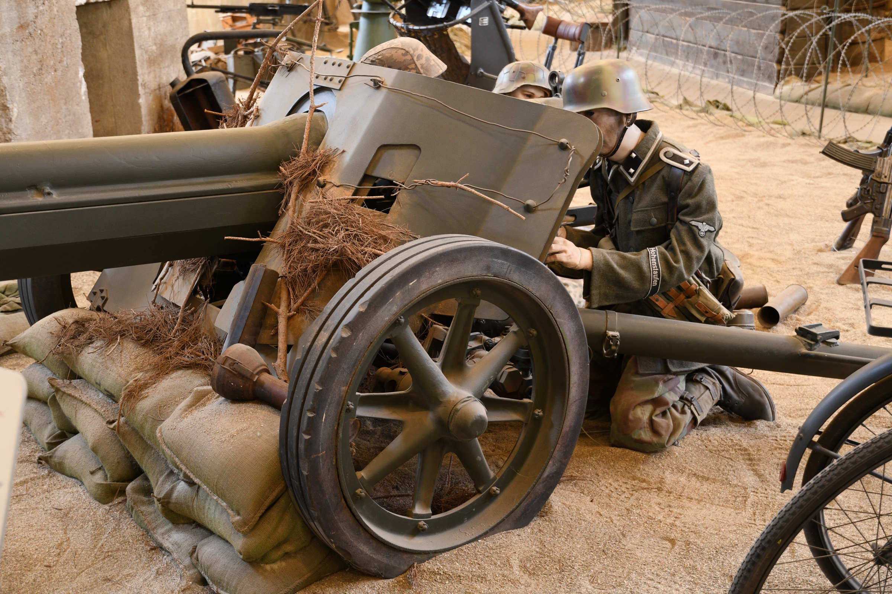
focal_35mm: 52
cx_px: 446
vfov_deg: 26.0
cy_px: 297
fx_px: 1288
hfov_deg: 38.2
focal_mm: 35
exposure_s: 1/25
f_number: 3.3
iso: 640
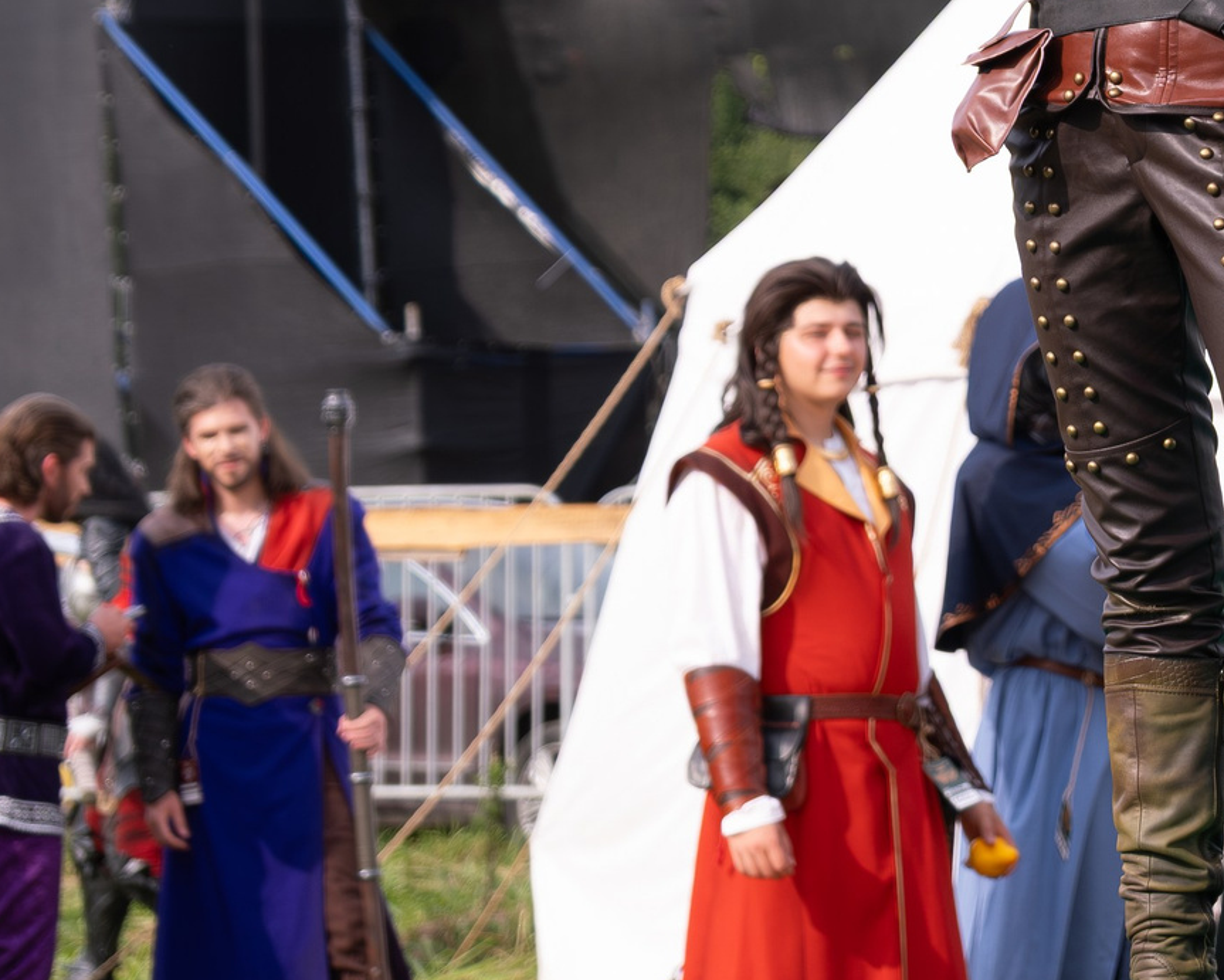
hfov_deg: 8.3
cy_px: 60
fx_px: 8371
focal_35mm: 231
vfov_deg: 6.7
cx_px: 1323
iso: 200
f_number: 3.6
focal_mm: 55
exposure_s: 1/1250
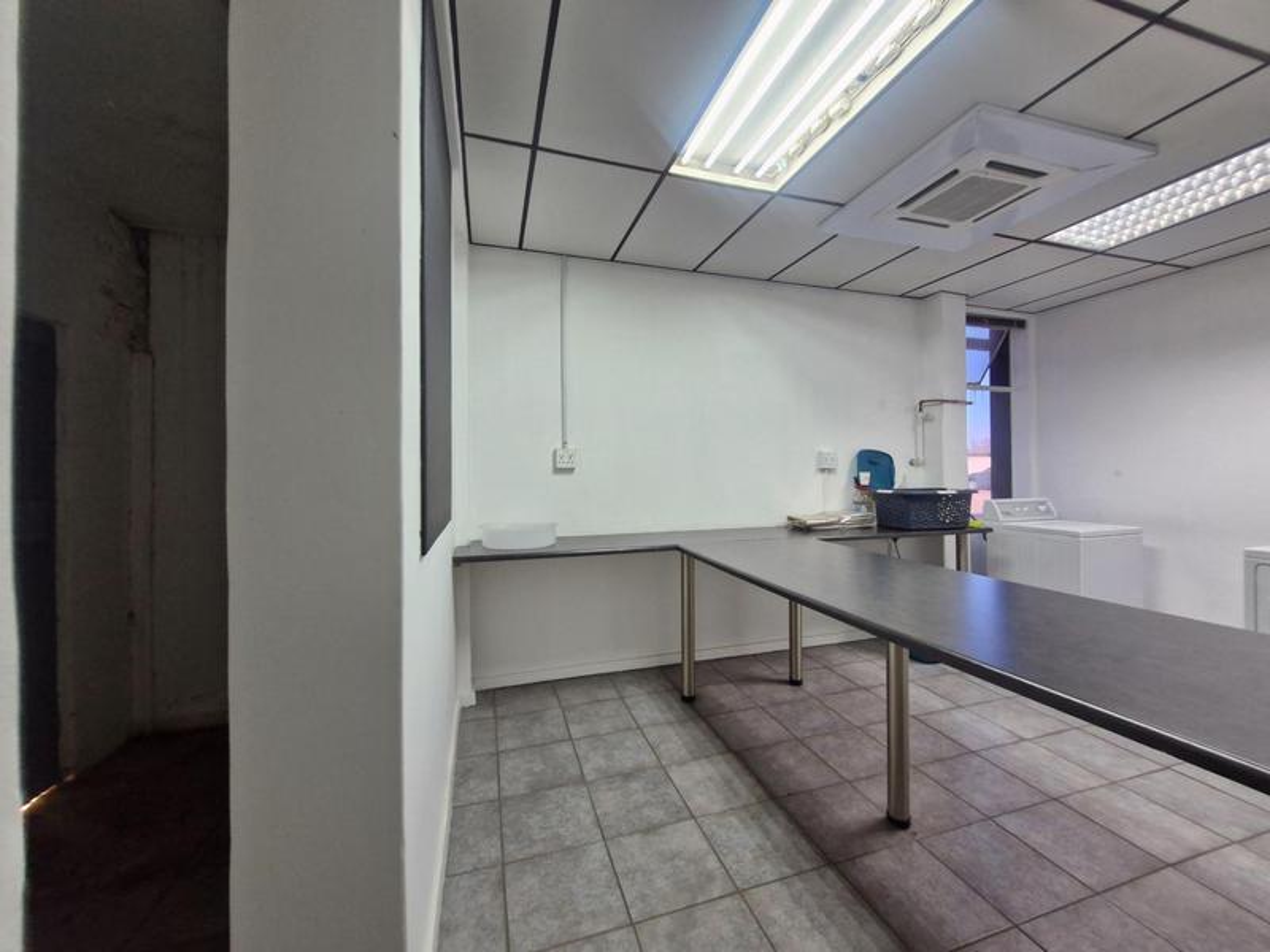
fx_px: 477
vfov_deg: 89.9
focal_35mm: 13
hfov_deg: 106.2
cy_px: 476
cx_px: 635
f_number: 2.2
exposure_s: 1/50
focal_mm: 1.74
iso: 125
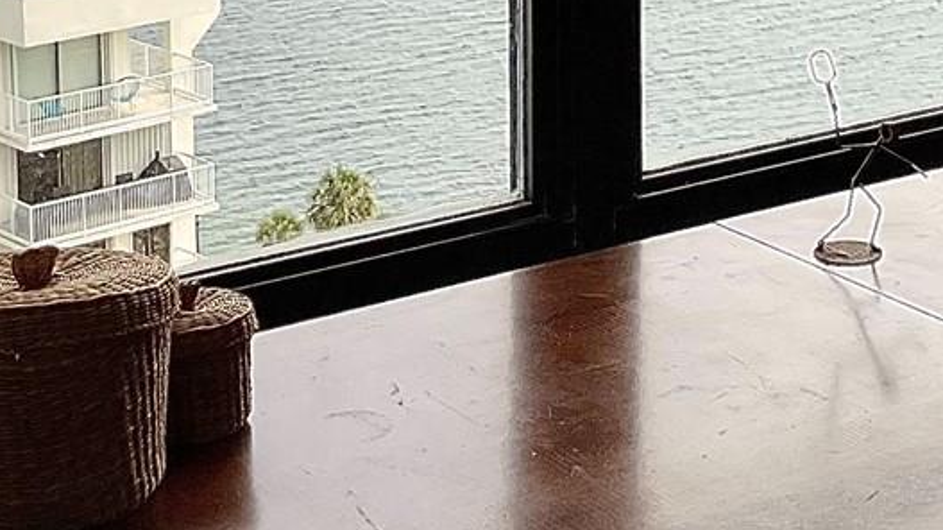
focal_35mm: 96
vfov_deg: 12.0
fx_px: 2400
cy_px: -254
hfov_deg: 21.9
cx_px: 786
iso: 16
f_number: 1.8
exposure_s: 1/997
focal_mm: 3
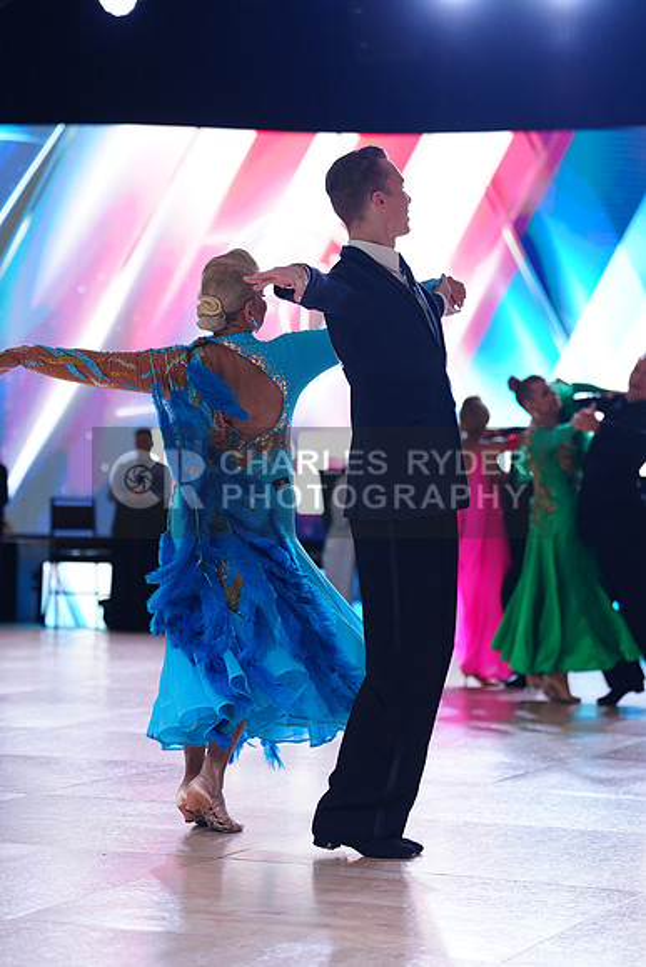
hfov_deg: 14.6
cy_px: 484
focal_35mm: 94
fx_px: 2528
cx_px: 323
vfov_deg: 21.7
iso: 800
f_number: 2.8
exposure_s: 1/500
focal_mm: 94
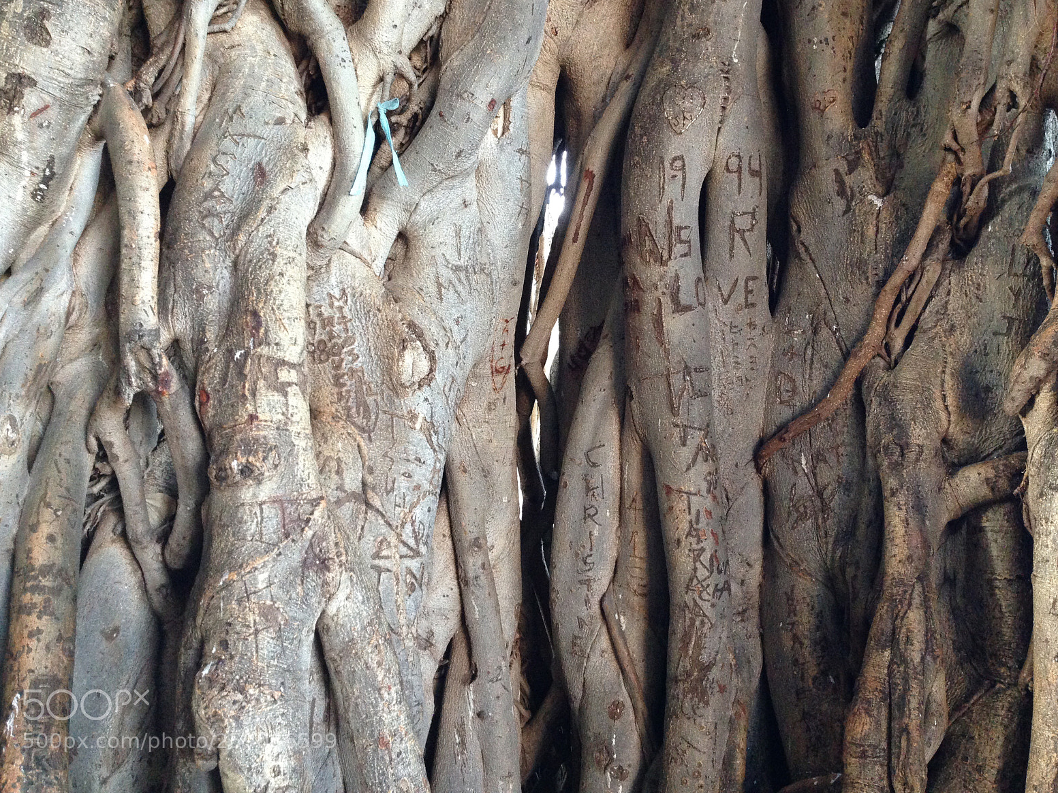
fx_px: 1039
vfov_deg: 41.8
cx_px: 525
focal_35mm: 34
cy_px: 386
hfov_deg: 54.0
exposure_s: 1/20
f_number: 2.4
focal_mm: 4.12
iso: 250
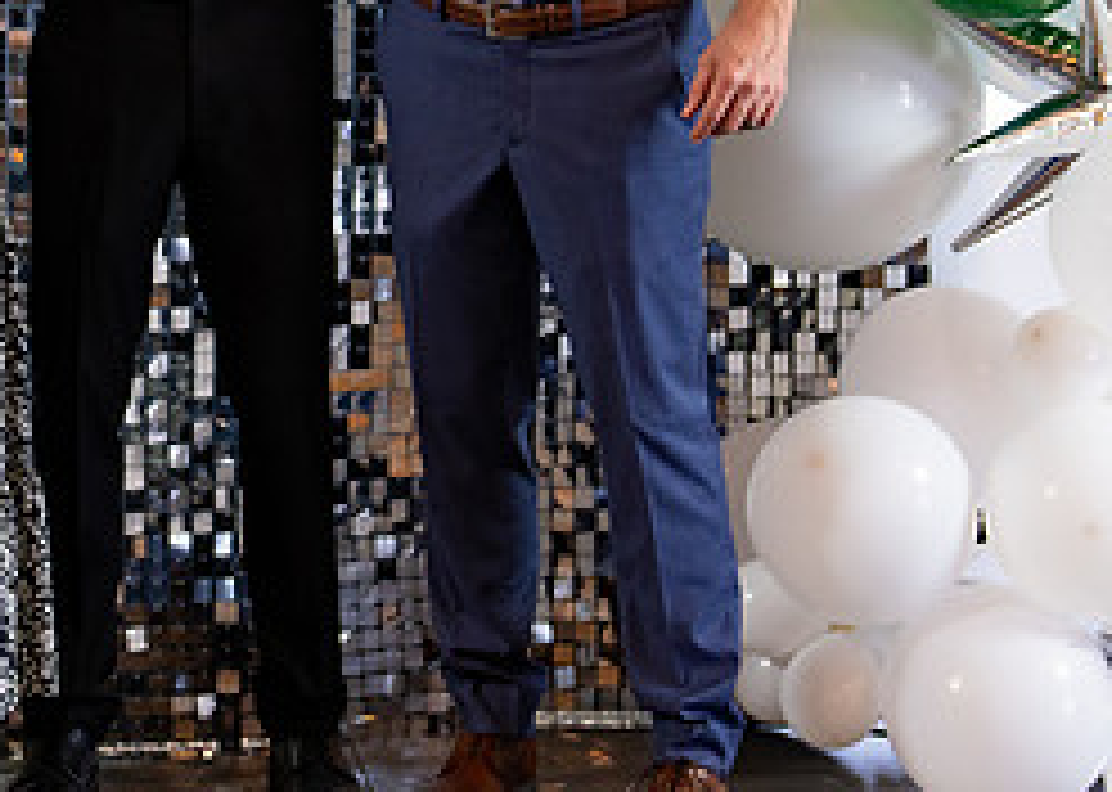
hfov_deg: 15.4
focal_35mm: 129
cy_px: 63
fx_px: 4071
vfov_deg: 11.0
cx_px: 184
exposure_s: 1/320
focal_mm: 50
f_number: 1.2
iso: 800
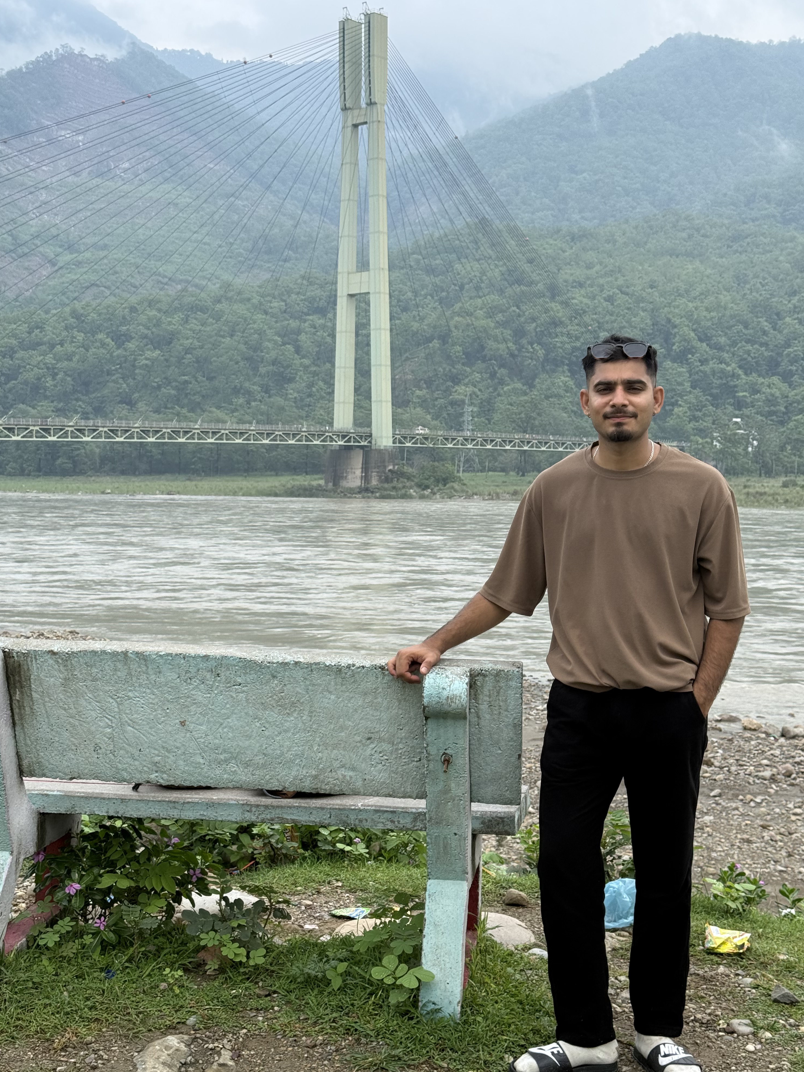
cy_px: 538
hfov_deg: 29.7
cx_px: 403
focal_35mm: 49
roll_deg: -1.1
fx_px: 1518
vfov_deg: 38.9
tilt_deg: -2.2
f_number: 1.78
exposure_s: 1/1403
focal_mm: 6.76
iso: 80
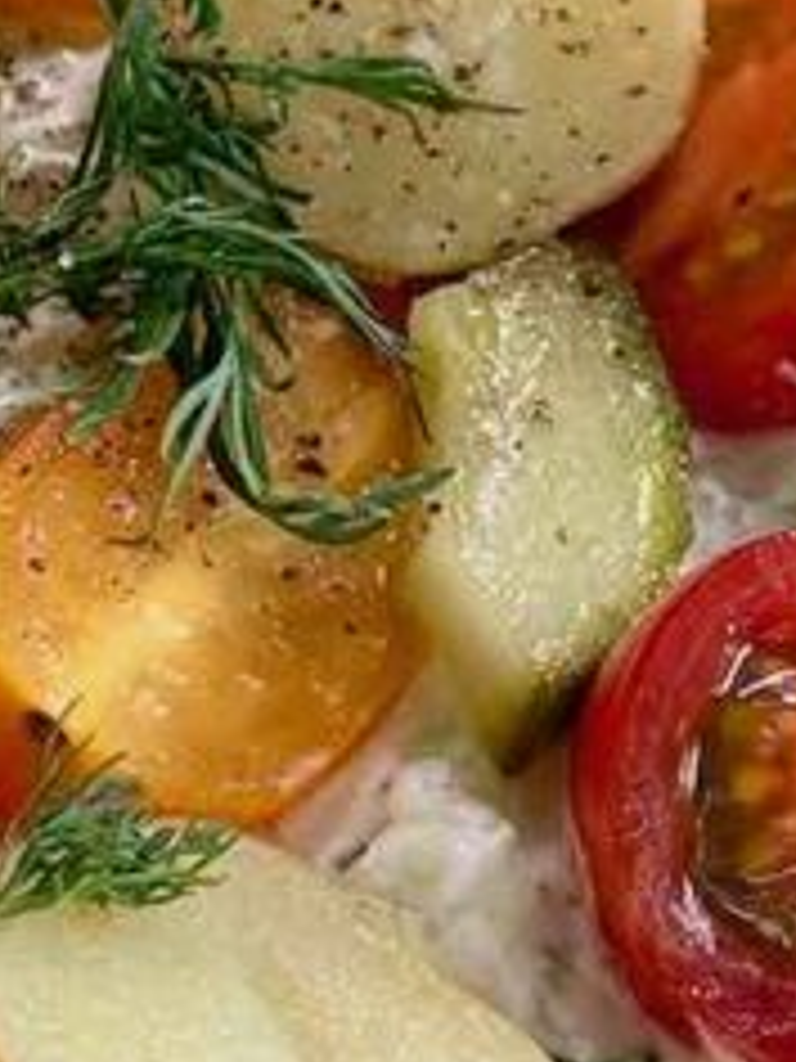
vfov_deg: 9.5
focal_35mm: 208
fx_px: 6377
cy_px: 315
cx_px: -81
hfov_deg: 7.1
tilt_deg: -46.6
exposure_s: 1/137
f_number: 1.78
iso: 50
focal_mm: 6.76
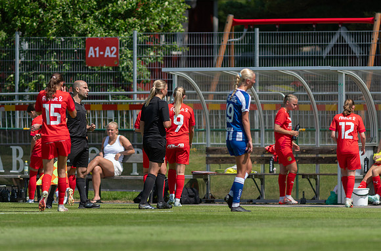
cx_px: 165
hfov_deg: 3.9
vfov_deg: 2.6
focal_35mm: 528
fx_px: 5570
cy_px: 144
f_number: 3.2
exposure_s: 1/1600
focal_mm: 300
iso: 100
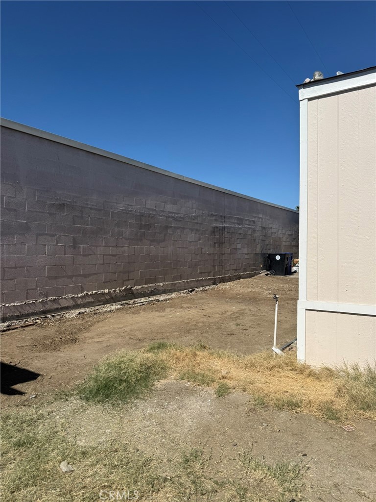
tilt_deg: +0.1
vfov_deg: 71.6
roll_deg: -0.3
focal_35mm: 24
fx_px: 348
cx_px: 188
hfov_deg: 56.8
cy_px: 251
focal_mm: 6.76
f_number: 1.78
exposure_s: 1/7353
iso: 80
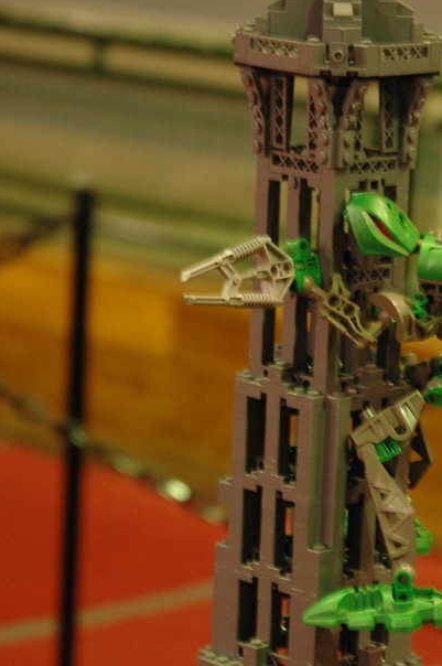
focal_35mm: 178
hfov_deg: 7.7
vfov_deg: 11.6
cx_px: 354
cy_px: 305
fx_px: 3287
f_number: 5
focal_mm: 70
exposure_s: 1/13
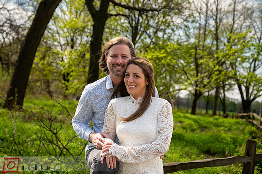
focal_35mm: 63
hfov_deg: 31.9
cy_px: 87
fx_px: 458
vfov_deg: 21.5
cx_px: 131
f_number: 5
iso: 320
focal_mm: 63
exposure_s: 1/1250
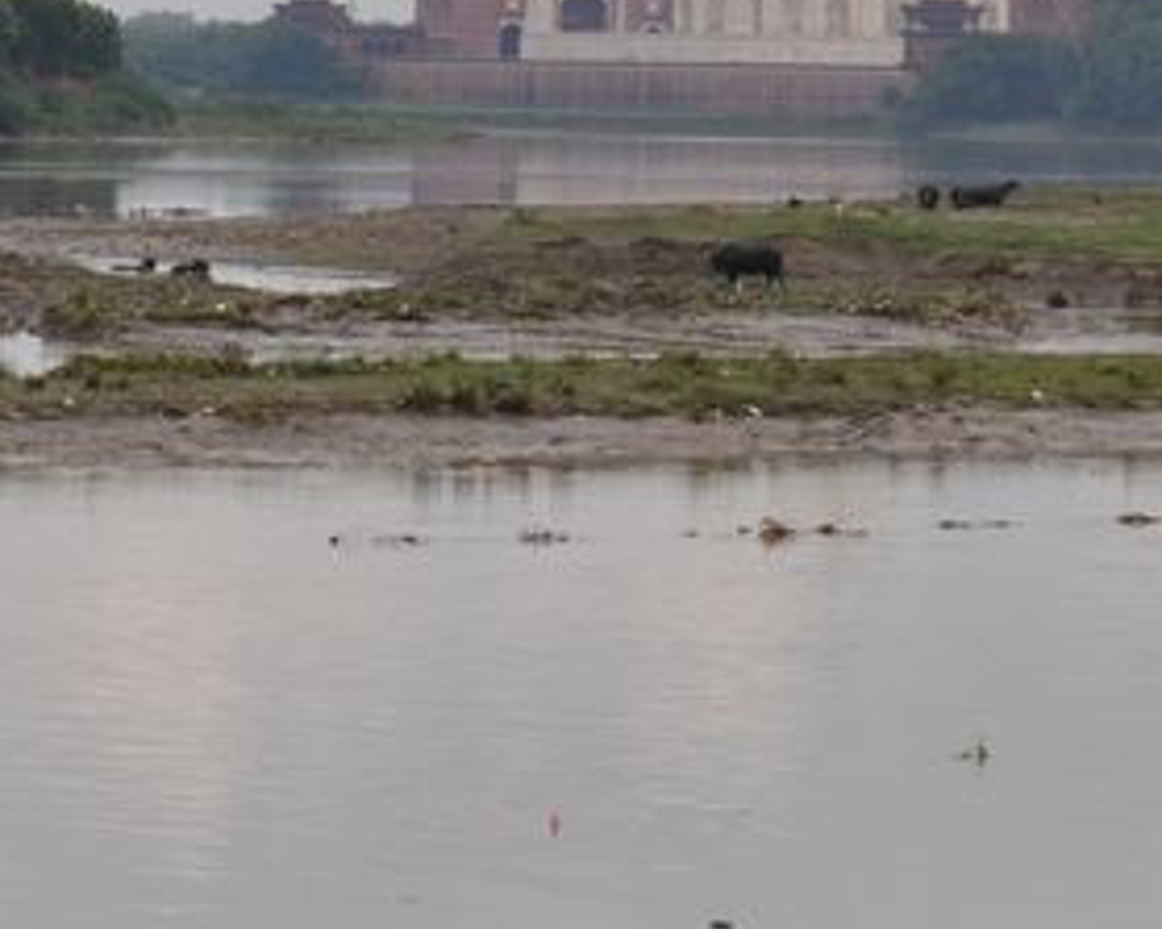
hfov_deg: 6.8
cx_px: 1429
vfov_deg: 5.4
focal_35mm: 284
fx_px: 9754
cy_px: -12
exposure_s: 1/400
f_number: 10
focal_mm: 55
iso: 200
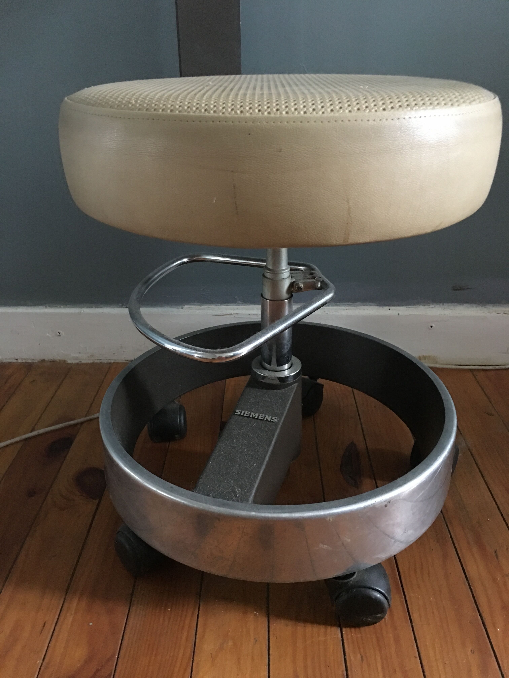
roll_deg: -0.6
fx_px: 569
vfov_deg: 61.7
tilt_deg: -26.6
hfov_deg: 48.2
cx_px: 254
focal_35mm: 29
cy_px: 339
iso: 125
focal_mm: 4.15
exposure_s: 1/4
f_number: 2.2
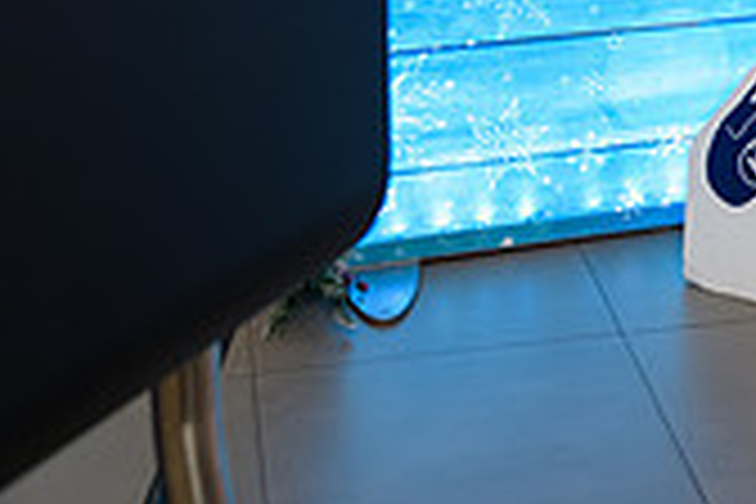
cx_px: 634
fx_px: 1743
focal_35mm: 83
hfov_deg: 24.0
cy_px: -290
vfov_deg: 15.0
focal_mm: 24
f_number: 3.2
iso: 400
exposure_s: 1/125
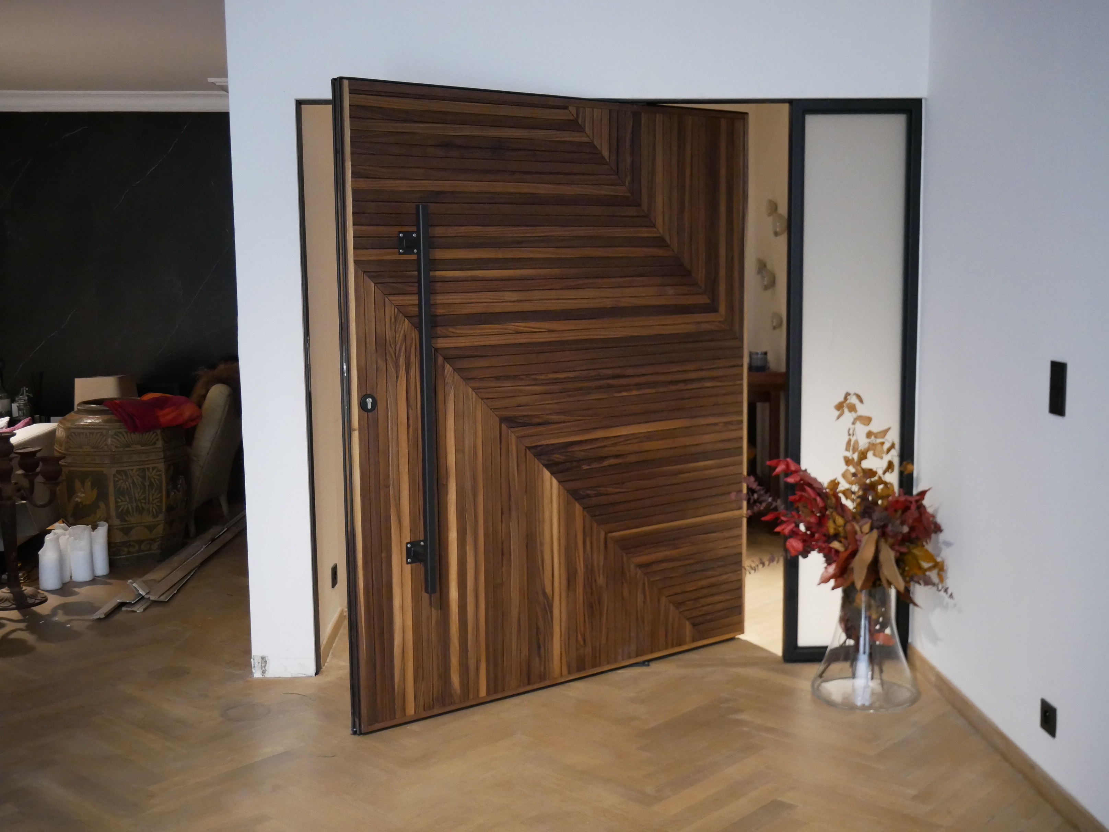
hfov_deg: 46.8
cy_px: 416
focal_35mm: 40
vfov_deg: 36.0
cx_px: 554
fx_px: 1281
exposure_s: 1/30
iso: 3200
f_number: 4.1
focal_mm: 20
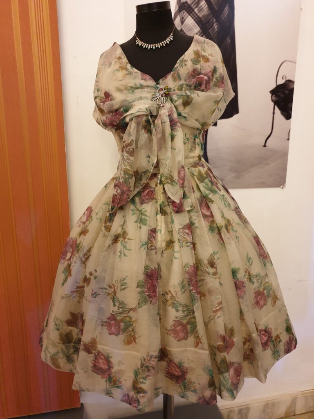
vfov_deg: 67.3
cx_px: 157
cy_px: 210
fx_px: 314
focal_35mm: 26
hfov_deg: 53.1
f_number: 1.5
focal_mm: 4.3
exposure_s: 1/33
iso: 320
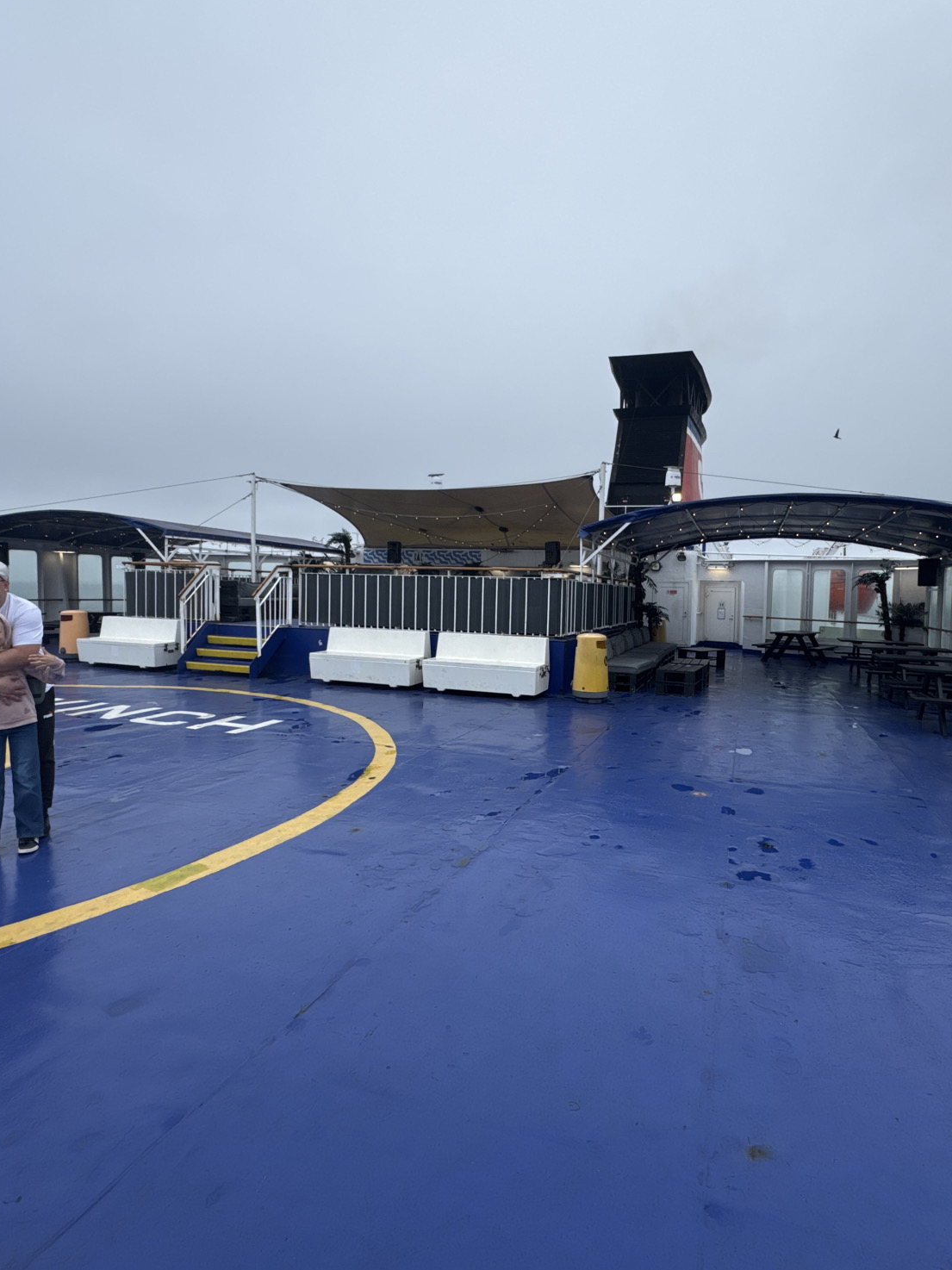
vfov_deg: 84.7
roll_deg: -0.9
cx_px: 524
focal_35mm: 19
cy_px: 626
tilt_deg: -2.7
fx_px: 697
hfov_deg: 68.5
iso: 50
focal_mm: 2.22
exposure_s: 1/741
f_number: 2.2
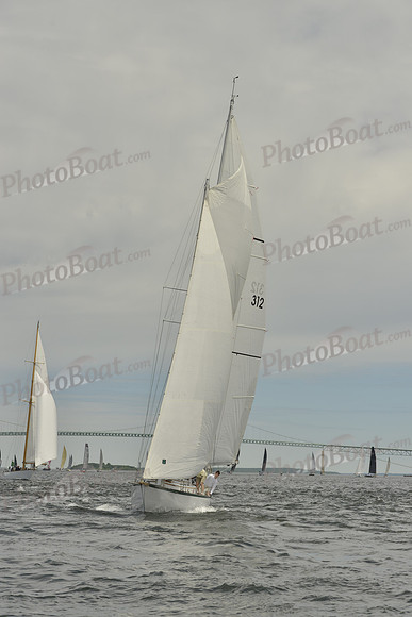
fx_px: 1372
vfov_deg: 25.4
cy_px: 308
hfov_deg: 17.1
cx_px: 206
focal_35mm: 80
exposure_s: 1/1600
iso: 280
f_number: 10
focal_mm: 80
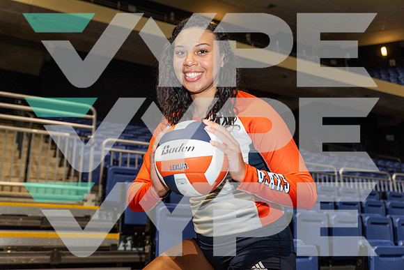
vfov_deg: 36.9
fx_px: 404
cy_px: 135
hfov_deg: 53.1
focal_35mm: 36
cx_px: 202
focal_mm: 36
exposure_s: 1/125
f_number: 3.5
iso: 125
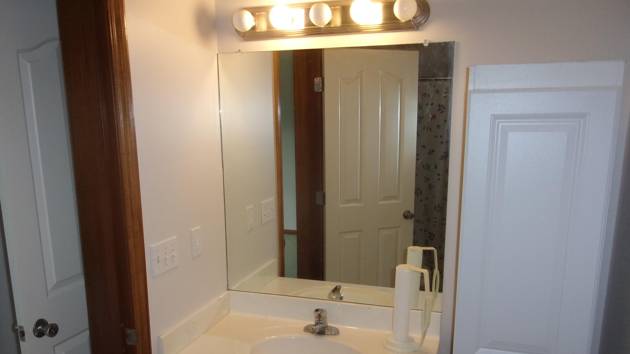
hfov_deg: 62.6
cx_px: 317
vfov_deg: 37.4
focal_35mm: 31
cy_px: 234
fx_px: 518
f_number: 3.9
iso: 200
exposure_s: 1/34
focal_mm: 5.1
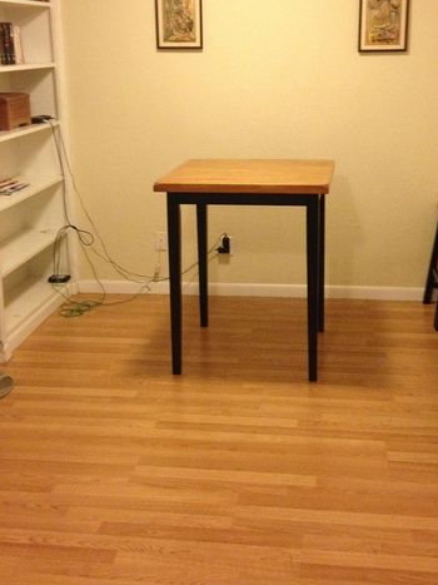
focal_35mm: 50
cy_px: 231
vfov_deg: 38.0
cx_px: 243
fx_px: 844
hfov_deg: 29.1
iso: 320
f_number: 2.4
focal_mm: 4.28
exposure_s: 1/20
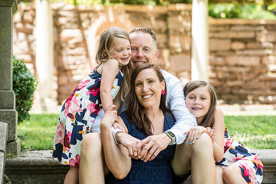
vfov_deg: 11.0
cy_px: 92
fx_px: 959
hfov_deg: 16.4
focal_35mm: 125
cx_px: 138
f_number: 5
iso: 800
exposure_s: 1/400
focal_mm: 125
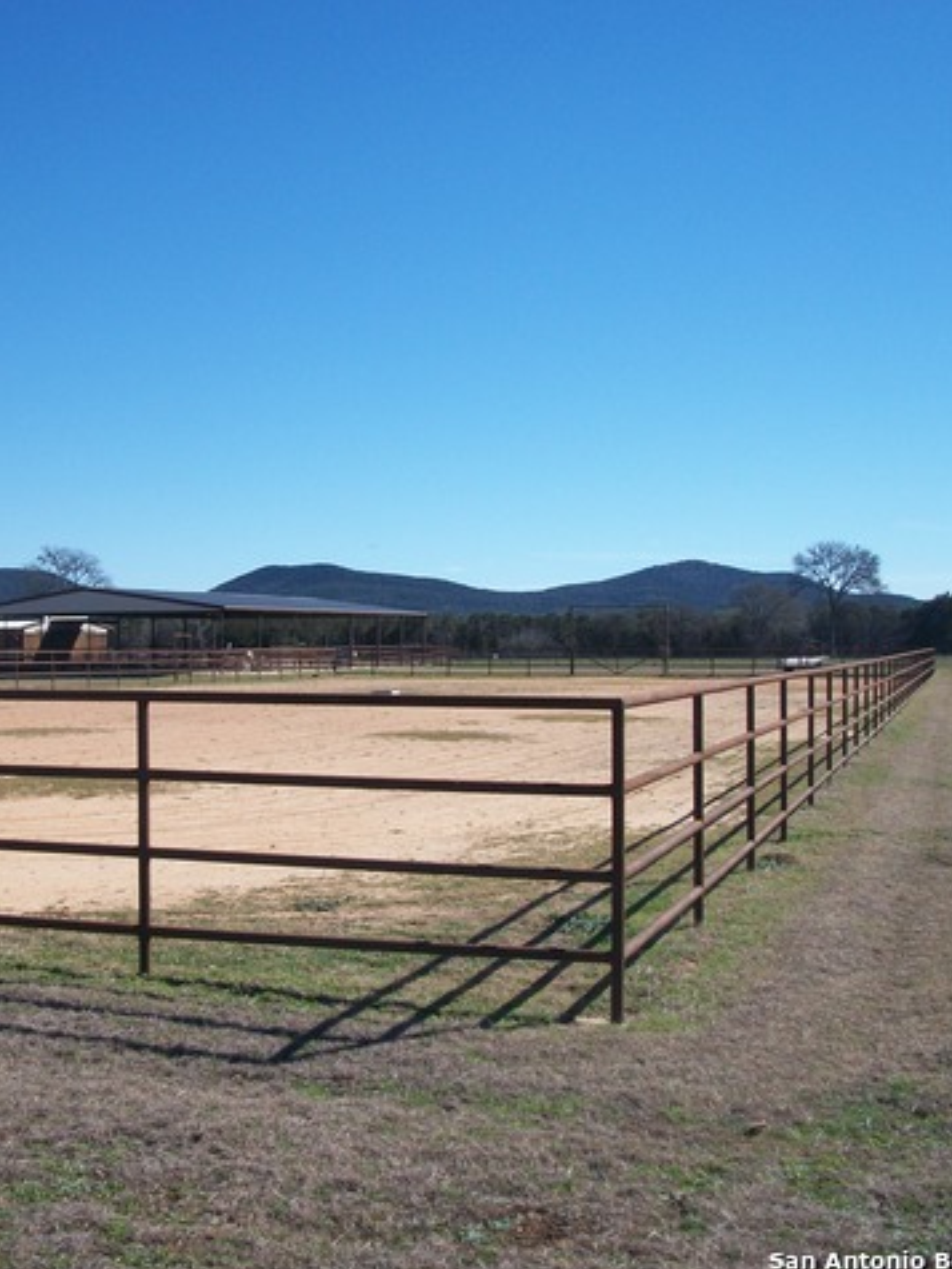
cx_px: 339
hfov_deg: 33.4
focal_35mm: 43
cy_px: 637
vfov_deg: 43.9
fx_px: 1577
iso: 80
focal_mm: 5.7
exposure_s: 1/200
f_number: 8.8
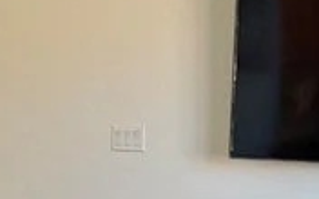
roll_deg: -3.3
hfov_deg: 14.1
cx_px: 167
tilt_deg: -8.0
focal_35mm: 148
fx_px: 1287
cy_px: 320
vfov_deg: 8.6
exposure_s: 1/60
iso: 200
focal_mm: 6.76
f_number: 1.78
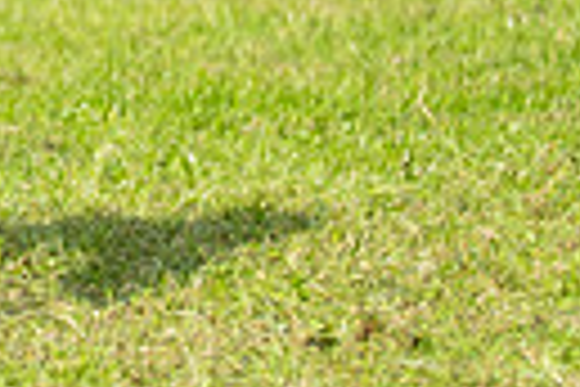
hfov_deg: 4.3
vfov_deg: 2.9
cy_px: -470
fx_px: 7588
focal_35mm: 471
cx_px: -468
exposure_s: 1/2500
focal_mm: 70
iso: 250
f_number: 3.2
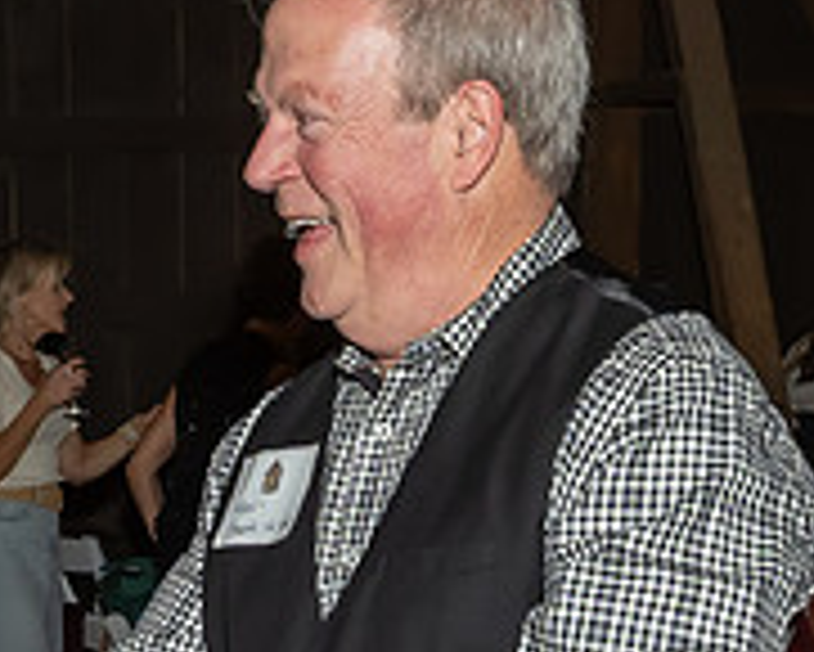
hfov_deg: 17.5
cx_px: 155
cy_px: 628
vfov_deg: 14.0
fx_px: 2627
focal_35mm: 109
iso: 640
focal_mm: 17
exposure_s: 1/250
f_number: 7.1
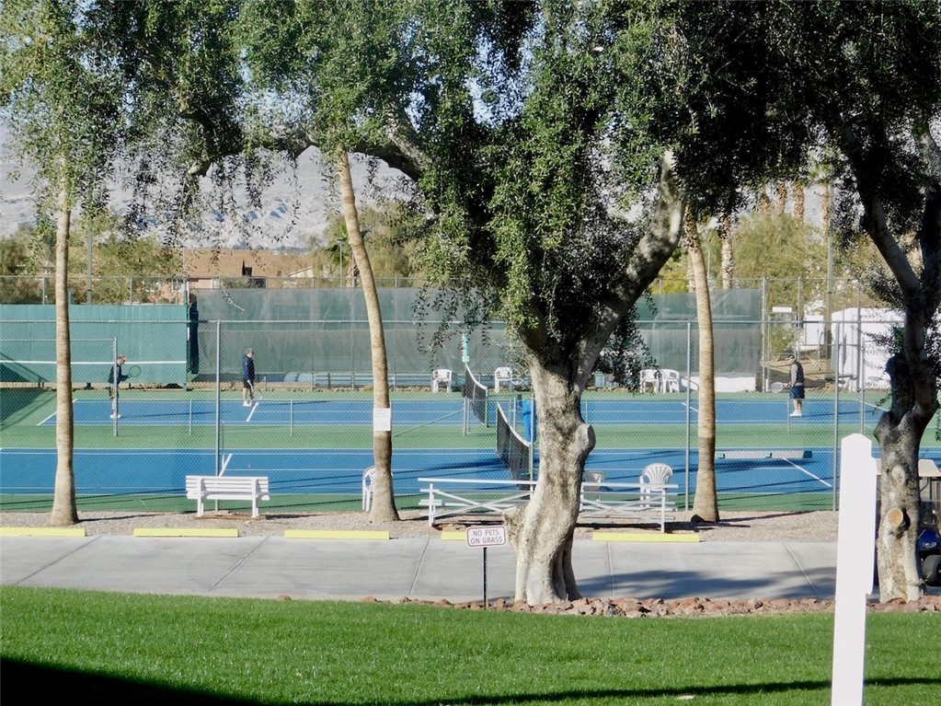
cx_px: 470
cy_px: 353
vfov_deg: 14.9
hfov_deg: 19.8
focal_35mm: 99
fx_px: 2691
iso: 125
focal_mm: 17.6
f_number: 4.6
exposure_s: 1/500
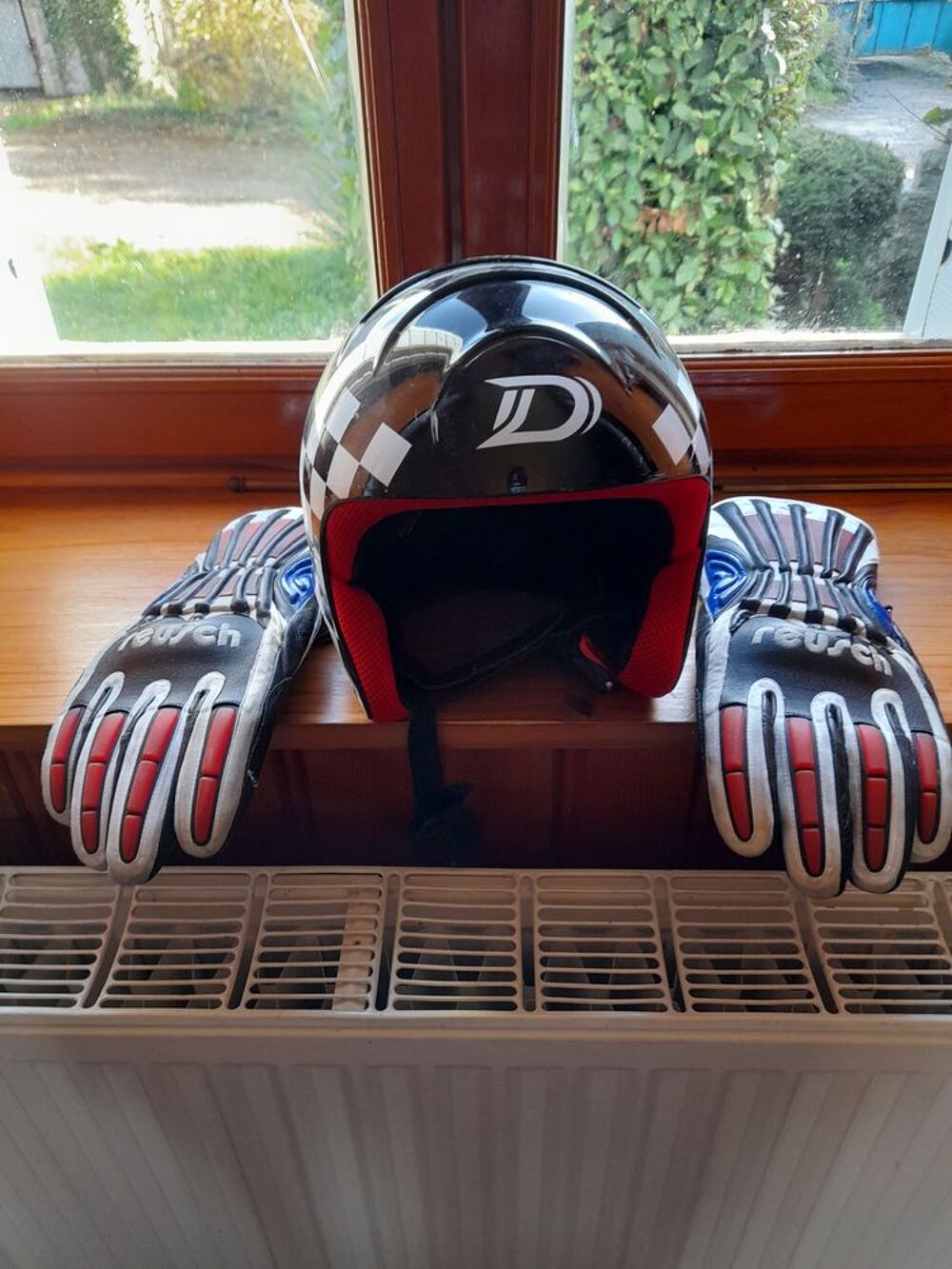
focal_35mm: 25
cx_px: 476
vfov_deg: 69.4
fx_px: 917
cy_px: 634
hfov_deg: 54.9
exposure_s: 1/50
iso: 250
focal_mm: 4.6
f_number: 2
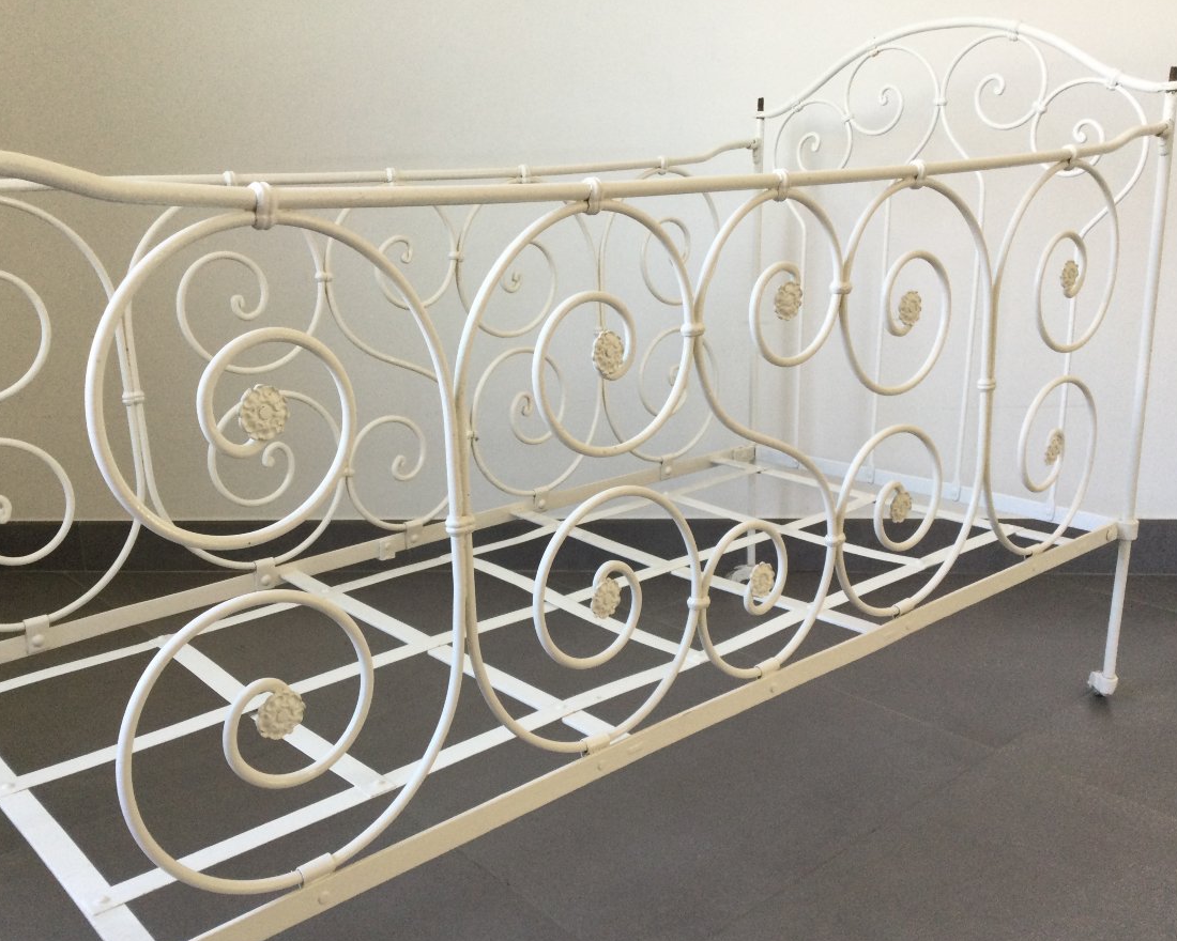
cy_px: 476
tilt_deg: -18.1
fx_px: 1150
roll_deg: +1.6
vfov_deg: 44.5
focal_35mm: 33
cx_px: 550
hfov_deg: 54.2
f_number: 2.4
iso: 50
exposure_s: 1/33
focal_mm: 3.3
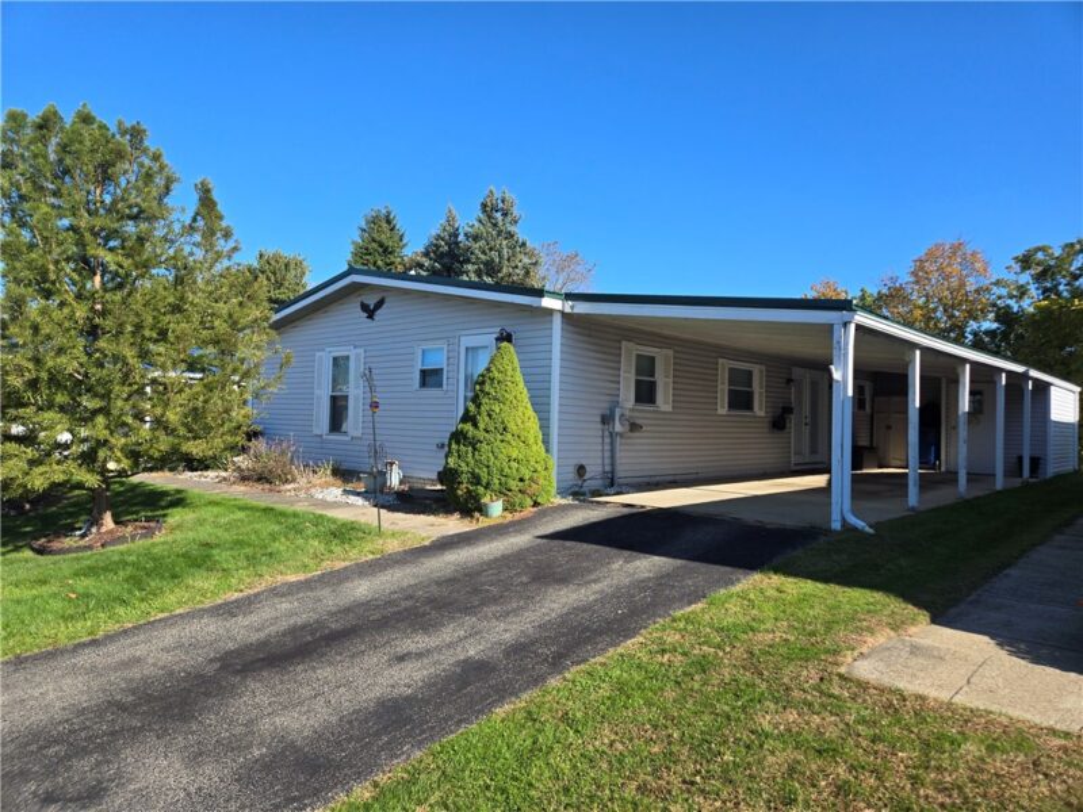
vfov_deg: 58.9
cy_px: 406
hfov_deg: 73.9
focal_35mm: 23
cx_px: 542
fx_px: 720
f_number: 1.8
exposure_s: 1/1084
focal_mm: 5.4
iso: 25
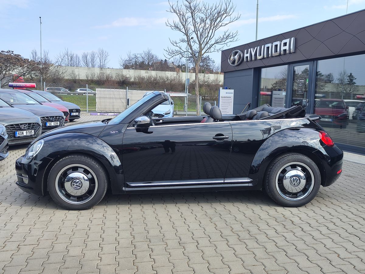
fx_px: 243
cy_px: 137
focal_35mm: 23
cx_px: 182
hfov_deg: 73.9
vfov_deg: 58.9
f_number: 1.69
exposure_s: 1/429
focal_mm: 7.01
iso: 50
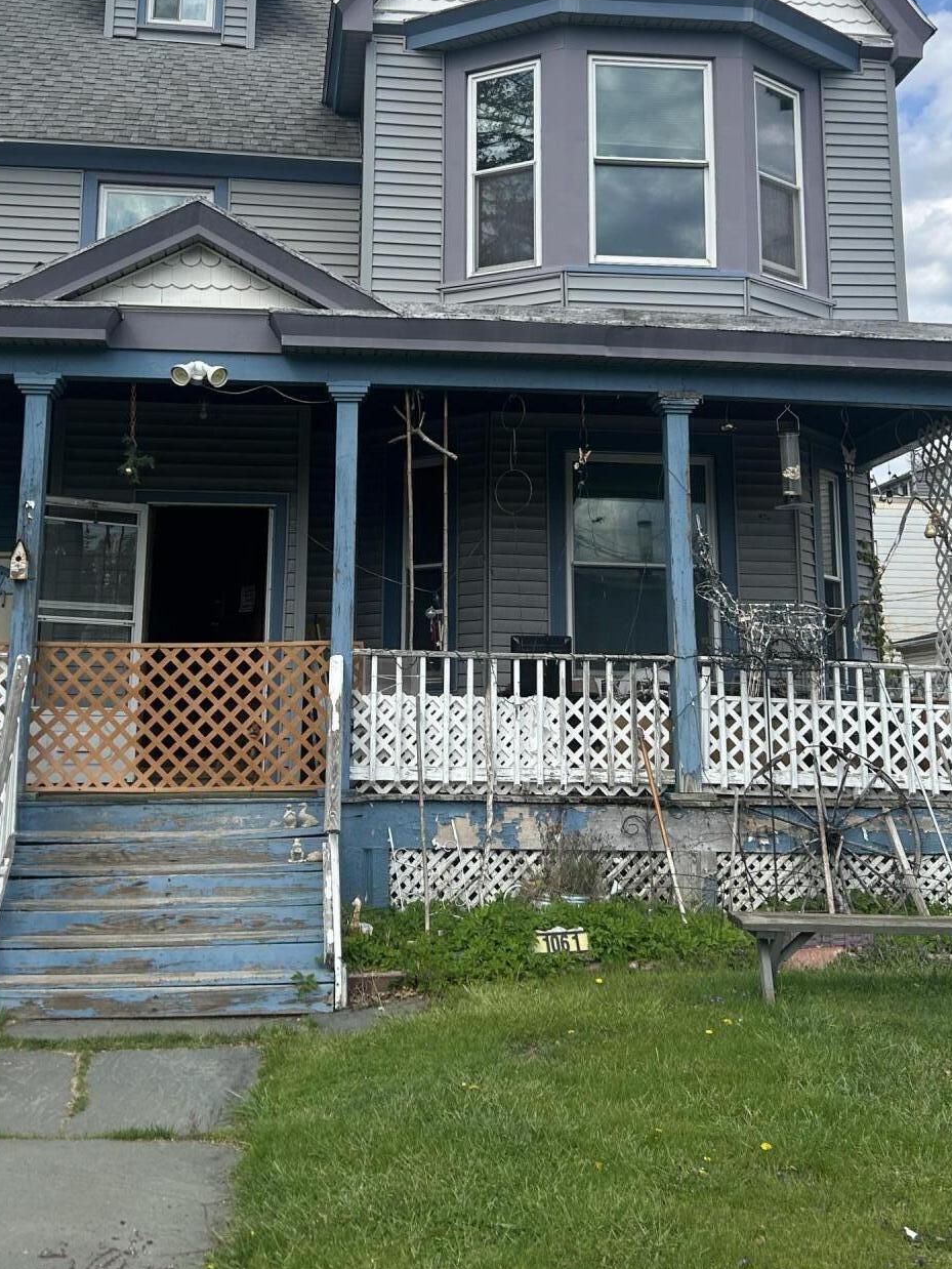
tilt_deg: +14.1
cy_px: 411
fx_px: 1540
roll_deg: -1.0
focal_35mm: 42
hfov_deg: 34.3
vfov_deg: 44.1
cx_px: 413
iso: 50
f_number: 1.5
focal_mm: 5.7
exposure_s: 1/3257
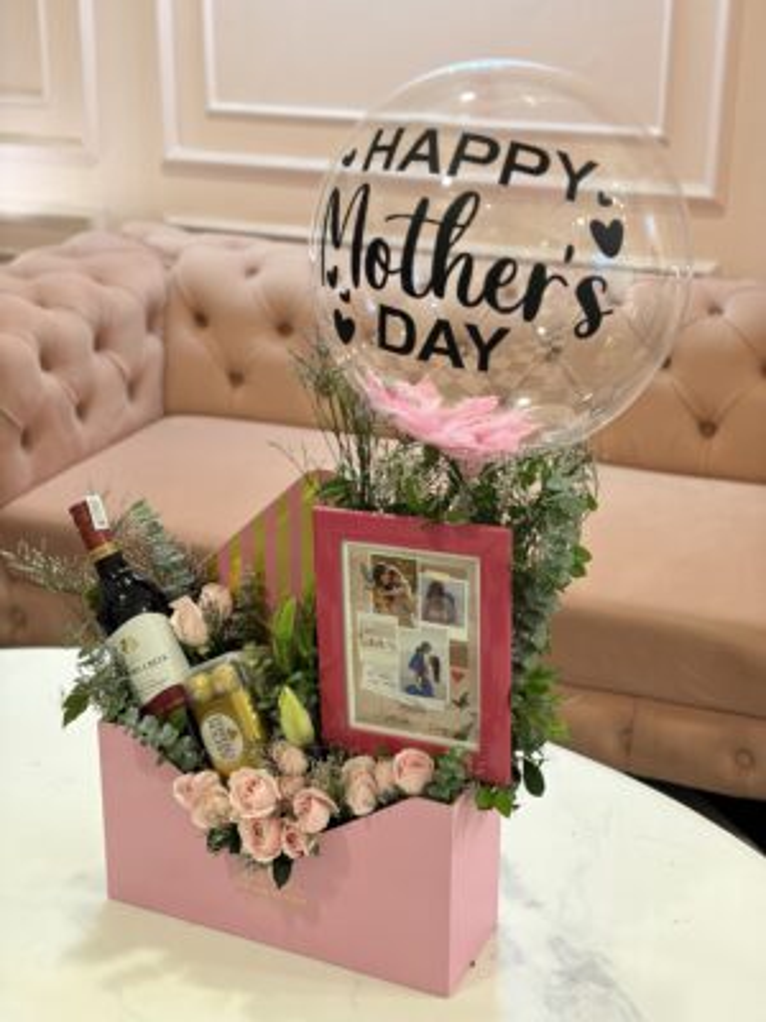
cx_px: 383
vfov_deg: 36.8
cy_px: 511
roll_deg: -0.5
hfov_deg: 28.0
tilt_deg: -21.0
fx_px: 1534
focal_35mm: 52
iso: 160
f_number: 1.6
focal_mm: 5.96
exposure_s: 1/33
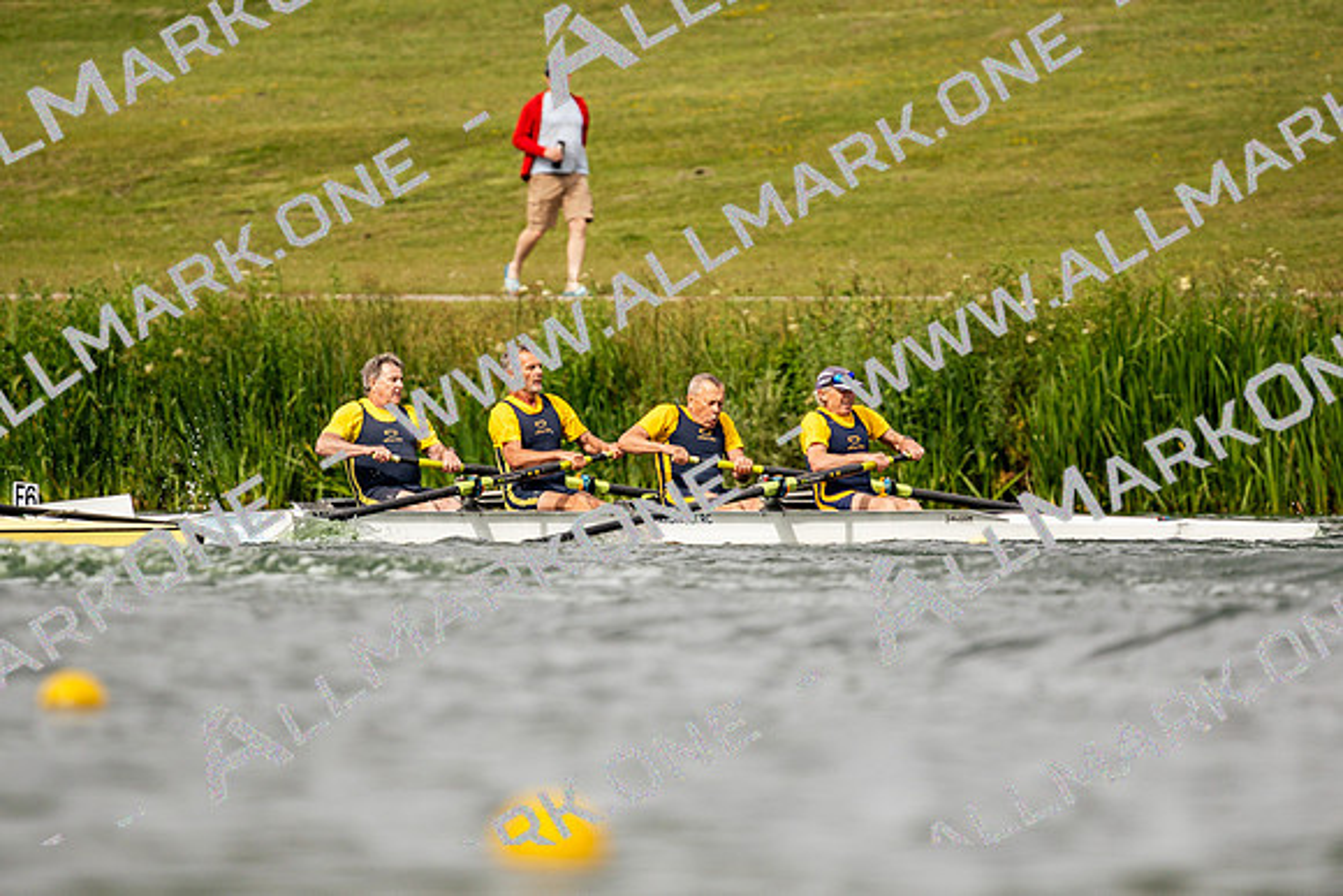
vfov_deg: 1.5
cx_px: 672
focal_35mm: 900
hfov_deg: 2.3
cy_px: 448
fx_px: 33581
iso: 250
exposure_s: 1/2000
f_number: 6.3
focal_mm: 600
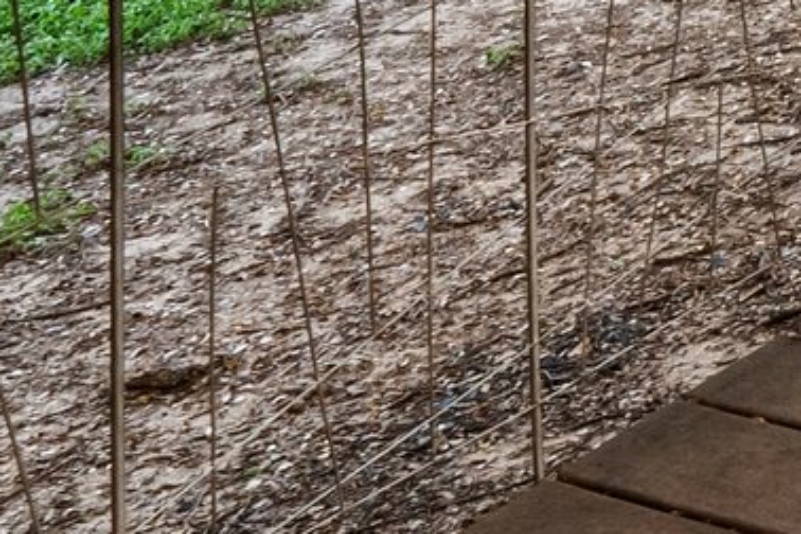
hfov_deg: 14.0
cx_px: 2047
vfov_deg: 14.4
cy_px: -728
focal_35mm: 65
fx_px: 1446
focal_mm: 12
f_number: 11
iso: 2000
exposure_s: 1/5
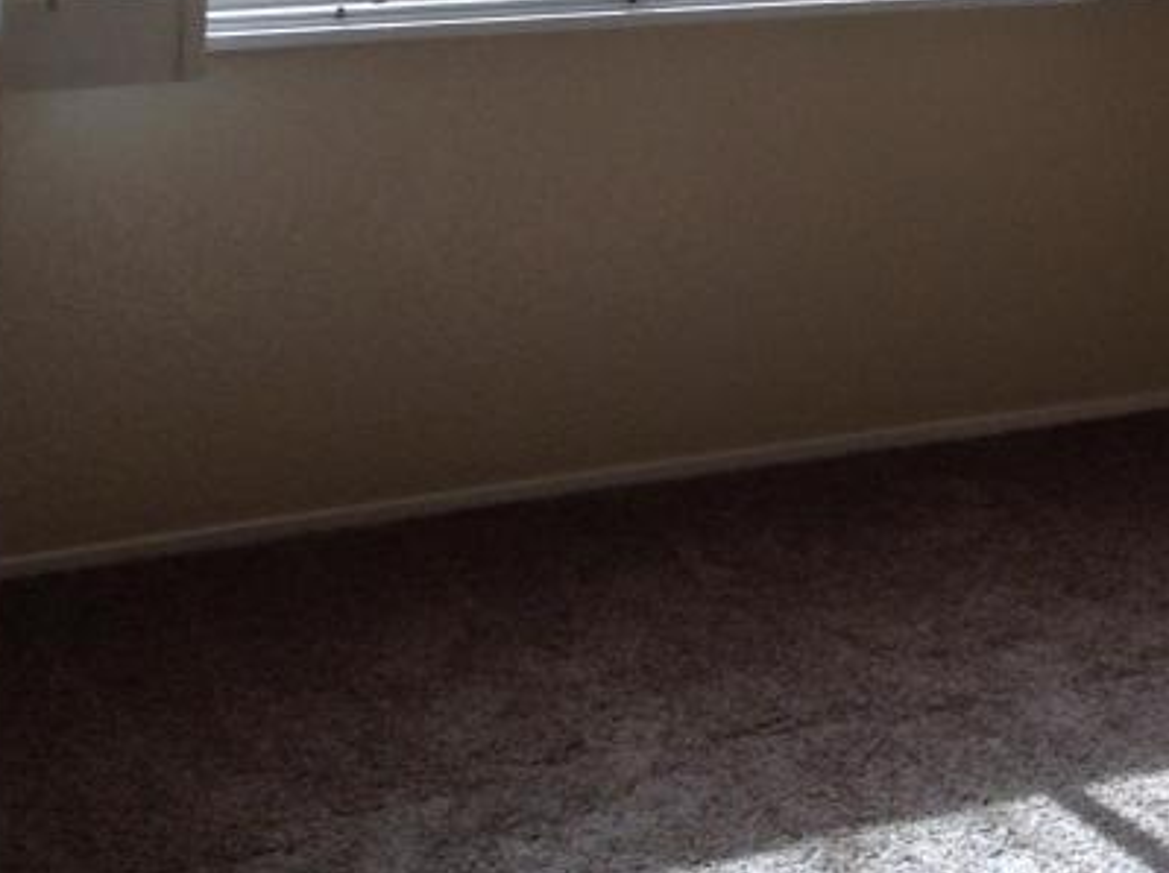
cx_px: 853
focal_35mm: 85
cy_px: -246
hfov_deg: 22.9
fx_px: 2866
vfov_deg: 16.4
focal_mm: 3.3
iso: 40
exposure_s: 1/100
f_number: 2.4
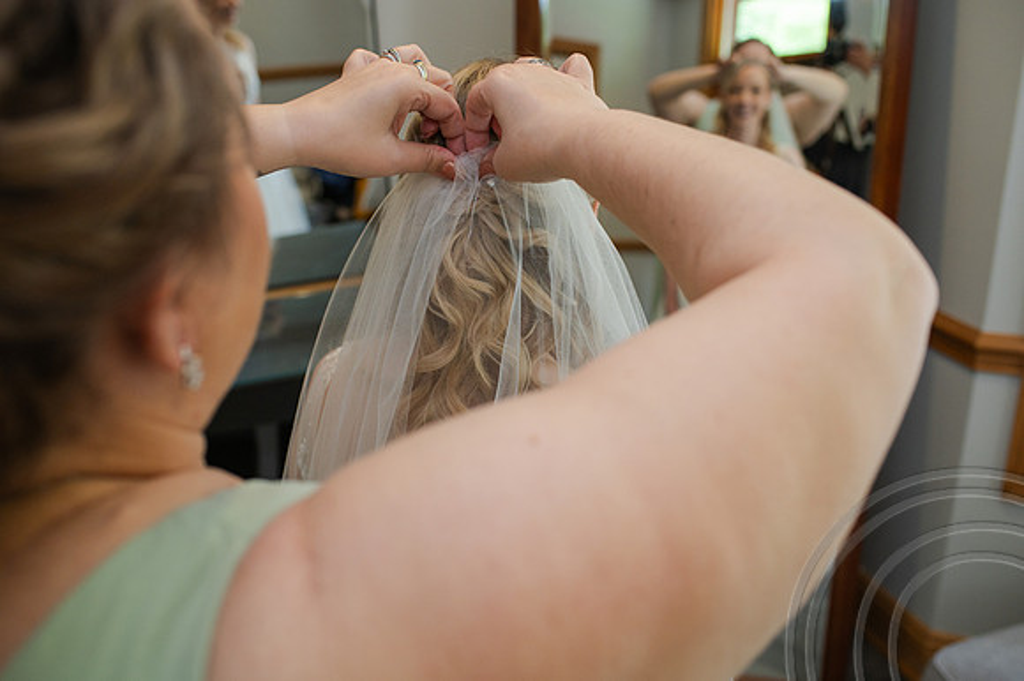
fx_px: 995
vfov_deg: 37.8
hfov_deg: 54.5
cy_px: 340
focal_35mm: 35
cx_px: 512
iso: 800
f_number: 3.5
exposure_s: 1/200
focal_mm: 35
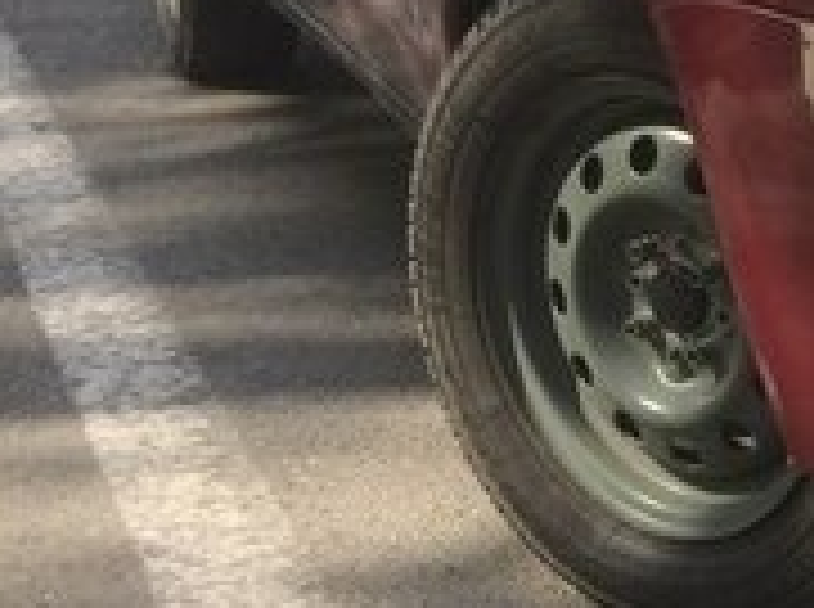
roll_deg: -1.4
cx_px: 1408
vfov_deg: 13.6
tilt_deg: -10.6
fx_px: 2488
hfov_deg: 16.1
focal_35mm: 106
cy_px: -61
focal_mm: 4.15
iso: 32
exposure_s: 1/507
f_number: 2.2
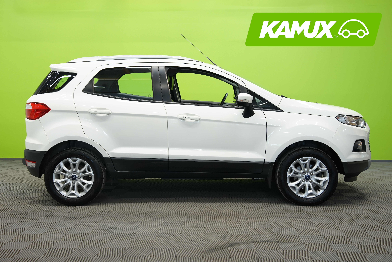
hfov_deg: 43.6
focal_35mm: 45
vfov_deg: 29.9
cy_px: 131
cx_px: 196
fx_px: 490
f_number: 5.6
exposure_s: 1/15
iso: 500
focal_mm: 45
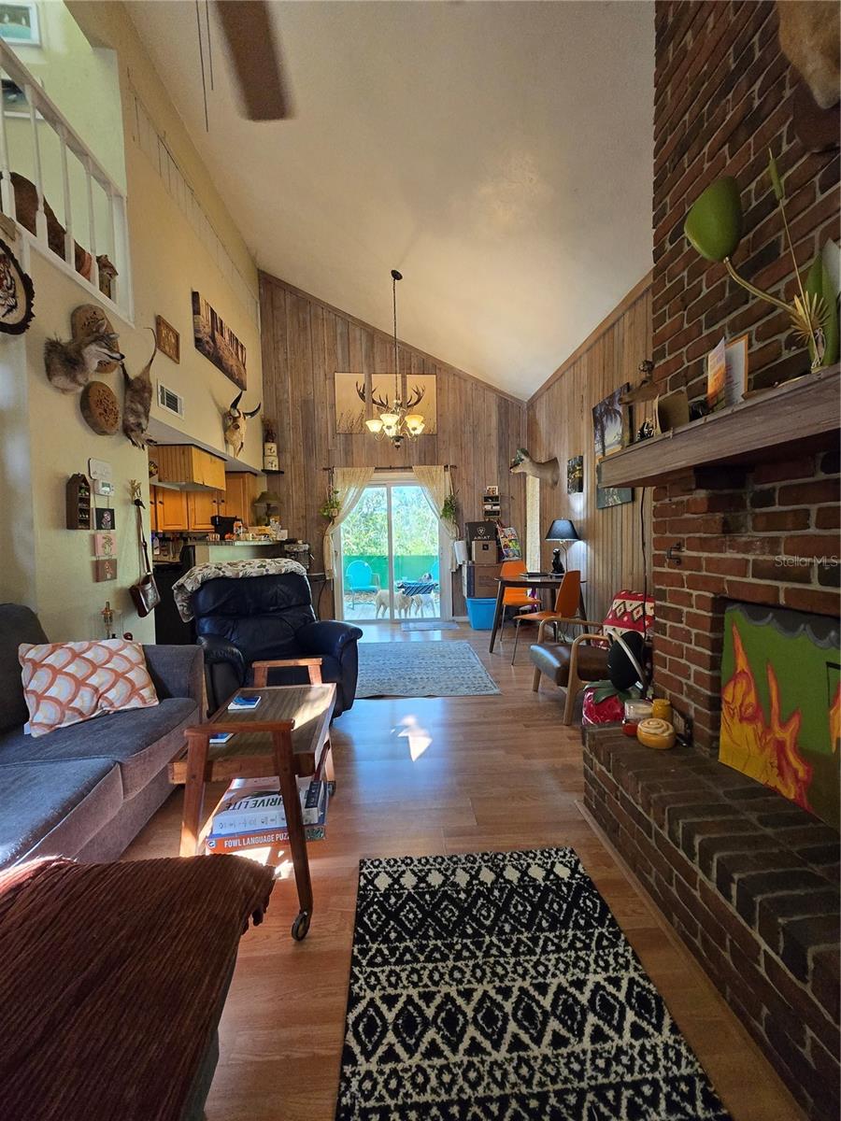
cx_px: 420
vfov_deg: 106.2
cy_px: 560
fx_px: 421
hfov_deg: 89.9
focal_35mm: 13
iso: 320
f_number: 2.2
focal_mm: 1.7
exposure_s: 1/60
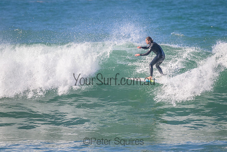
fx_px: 5379
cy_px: 73
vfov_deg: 1.6
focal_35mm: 853
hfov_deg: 2.4
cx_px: 121
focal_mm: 800
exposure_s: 1/2000
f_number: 11
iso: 1600
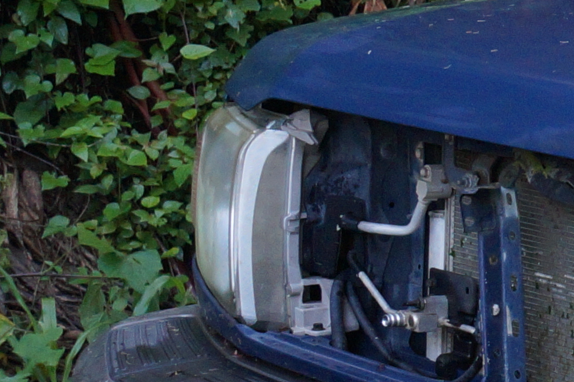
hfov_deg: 10.2
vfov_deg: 7.9
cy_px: 310
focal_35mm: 172
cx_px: 1414
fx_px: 2749
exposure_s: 1/100
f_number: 8
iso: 800
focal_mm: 23
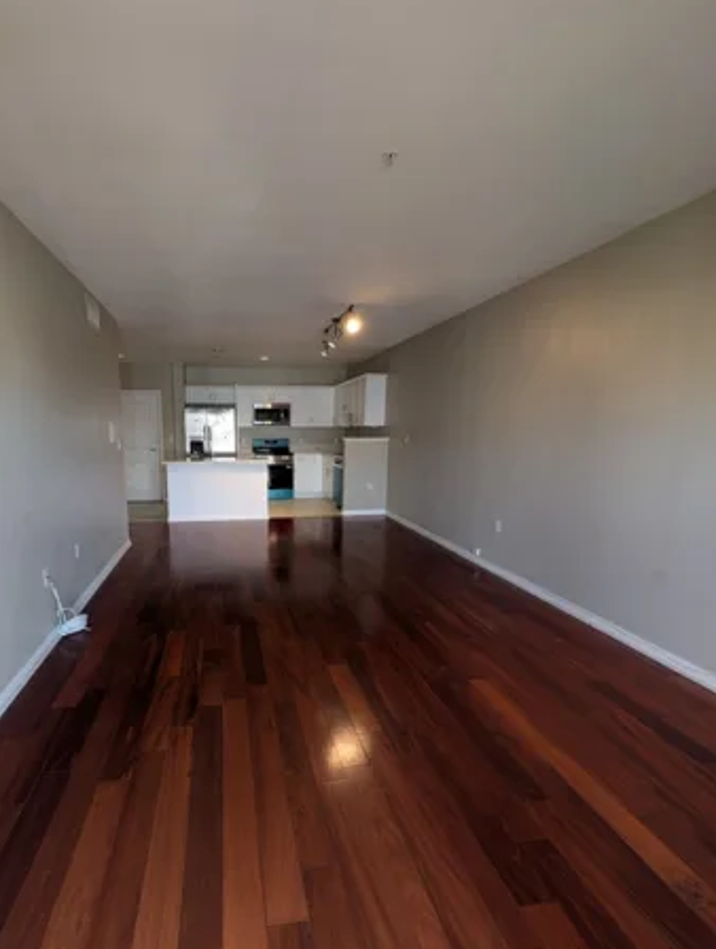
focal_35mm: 15
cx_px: 278
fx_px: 412
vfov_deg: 98.0
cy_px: 498
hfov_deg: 80.7
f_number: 1.7
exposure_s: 1/60
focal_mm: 2.02
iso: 51
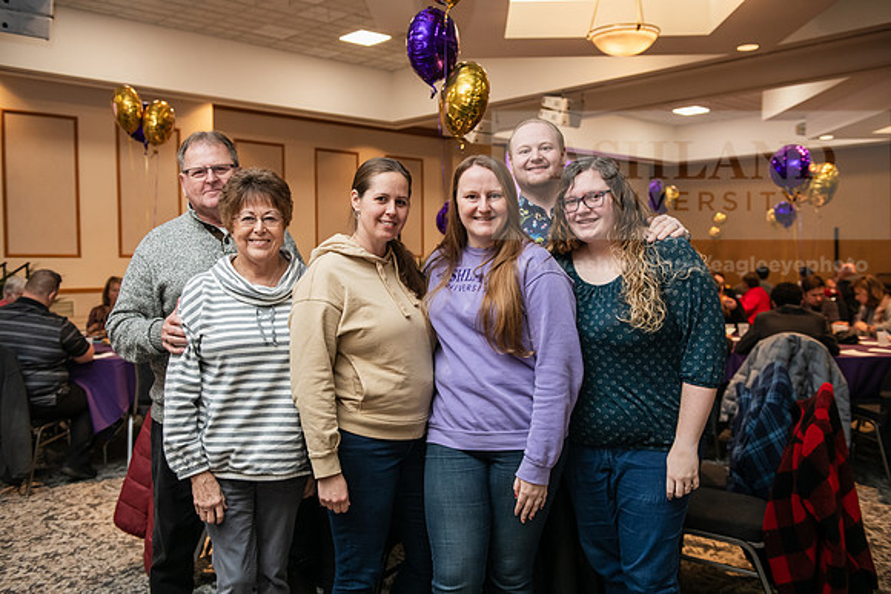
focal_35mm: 35
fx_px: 866
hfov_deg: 54.4
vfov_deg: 37.9
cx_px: 446
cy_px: 297
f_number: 3.5
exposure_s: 1/160
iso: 1600
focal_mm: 35
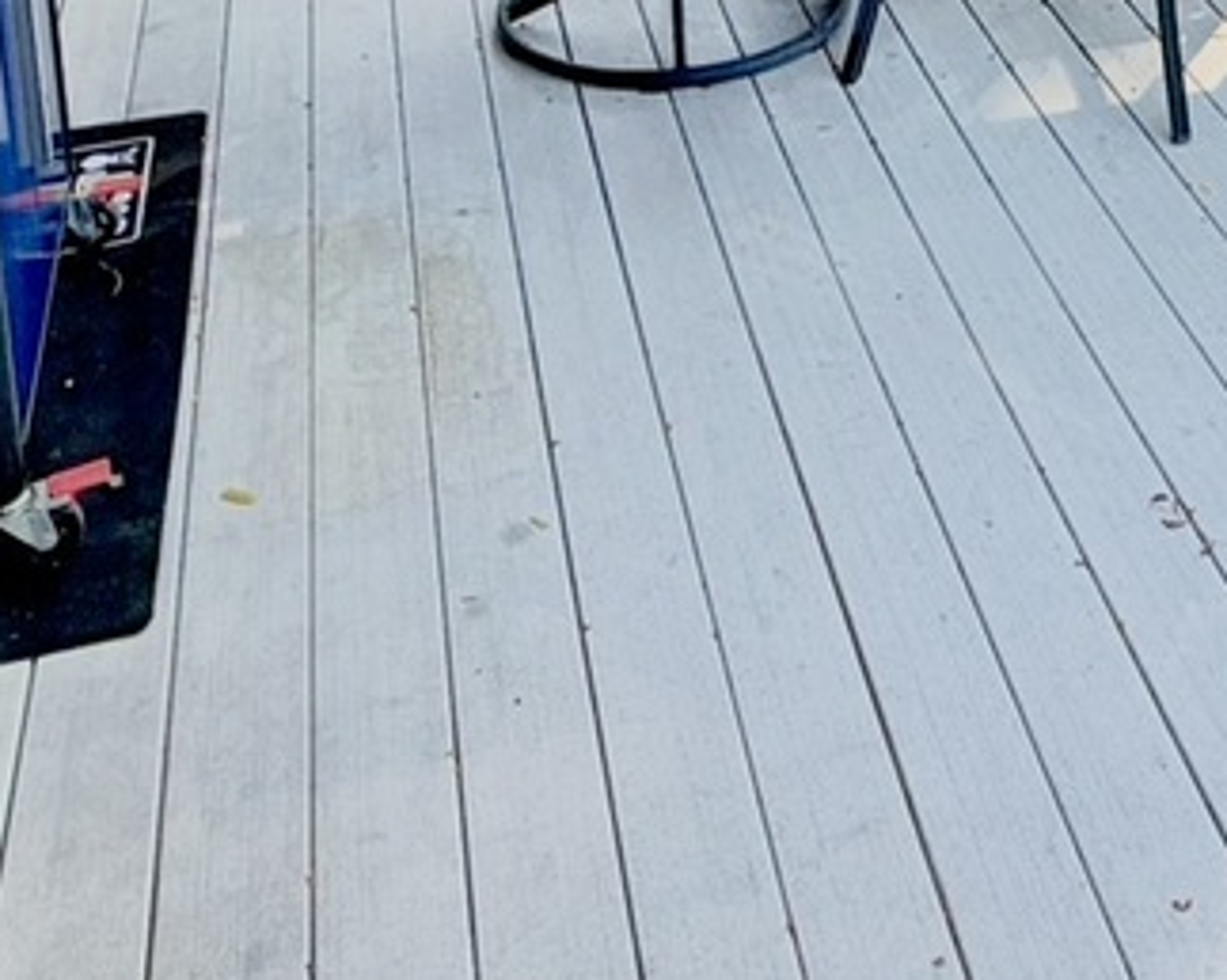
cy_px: -444
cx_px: 1140
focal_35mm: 61
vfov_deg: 21.4
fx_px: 2214
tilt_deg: -13.5
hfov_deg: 29.5
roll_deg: -0.2
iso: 40
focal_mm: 2.22
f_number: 2.2
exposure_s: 1/173
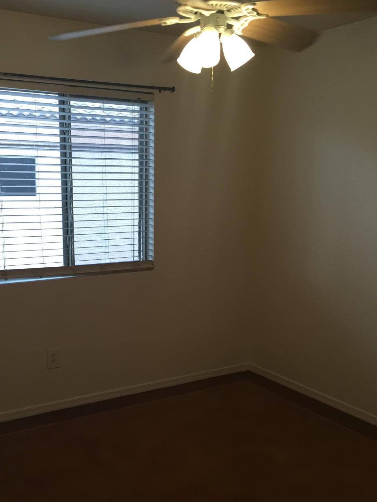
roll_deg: -0.3
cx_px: 159
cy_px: 294
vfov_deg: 47.7
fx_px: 566
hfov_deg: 36.7
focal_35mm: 39
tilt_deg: -10.2
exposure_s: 1/30
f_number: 2.2
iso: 40
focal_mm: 4.15
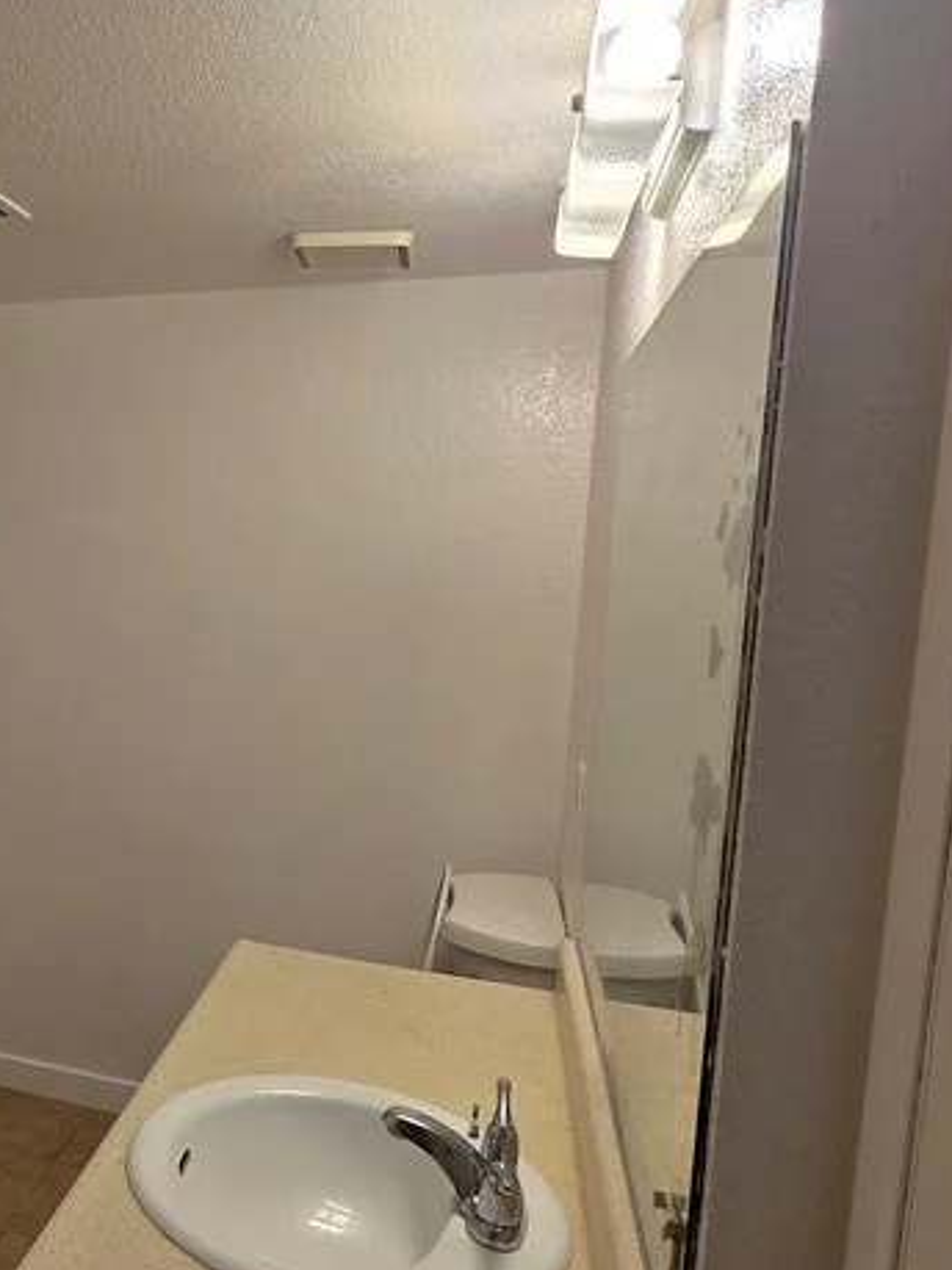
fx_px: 1064
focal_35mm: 29
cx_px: 11
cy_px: 678
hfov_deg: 42.1
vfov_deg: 61.6
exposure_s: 1/120
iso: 32
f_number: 1.9
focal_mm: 2.2
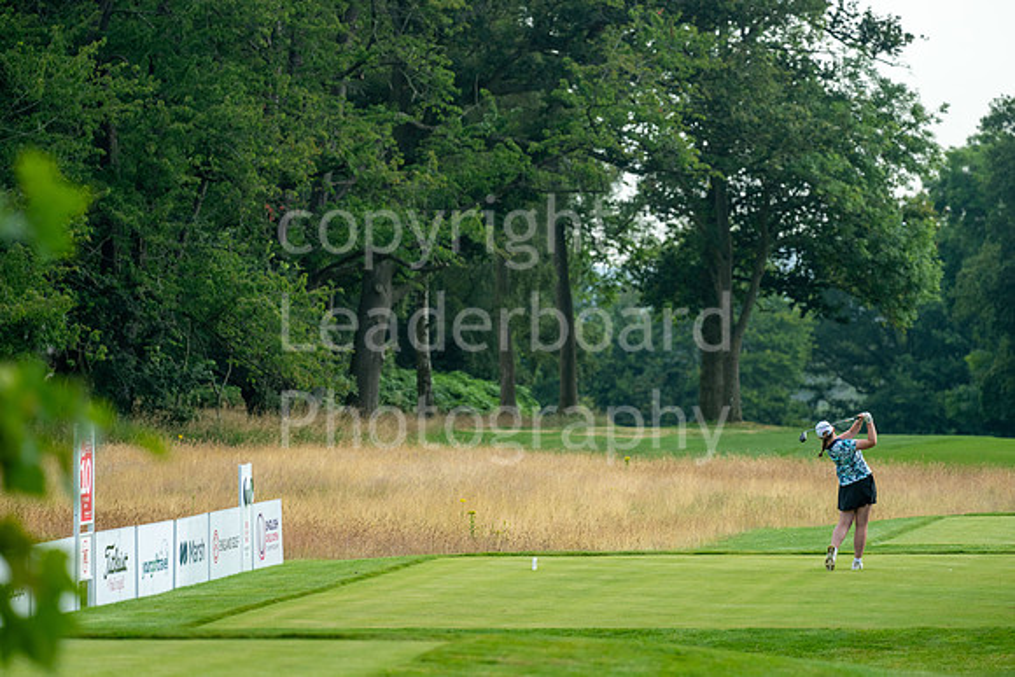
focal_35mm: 300
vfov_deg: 4.6
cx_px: 508
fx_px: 8460
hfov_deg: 6.9
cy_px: 338
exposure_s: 1/1250
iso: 500
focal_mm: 300
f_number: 5
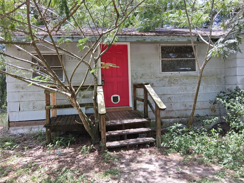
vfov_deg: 53.1
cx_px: 122
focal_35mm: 26
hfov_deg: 67.3
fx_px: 183
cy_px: 92
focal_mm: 3.98
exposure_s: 1/105
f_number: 1.8
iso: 25
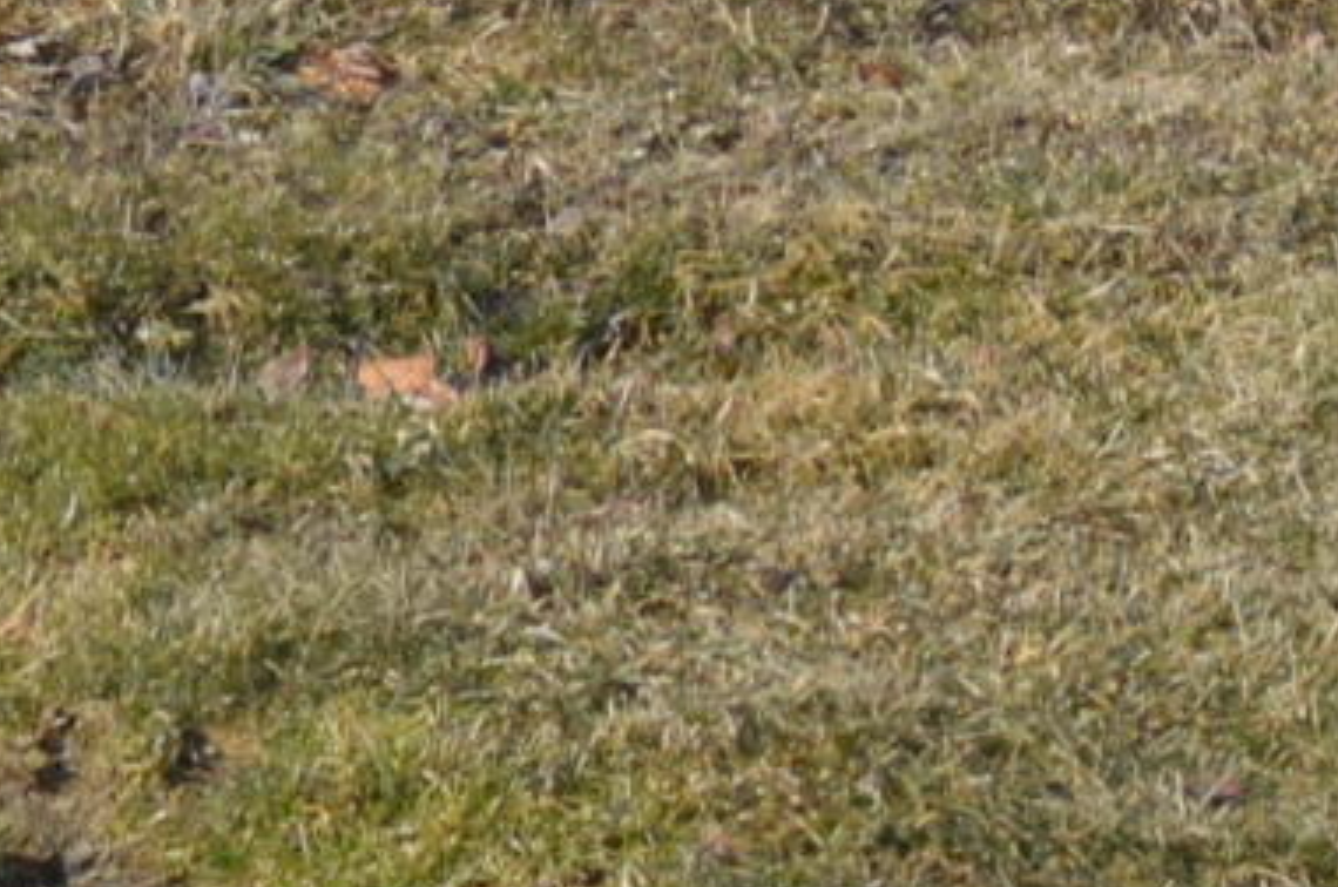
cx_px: 1169
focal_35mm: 237
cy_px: -2059
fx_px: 8794
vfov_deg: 5.3
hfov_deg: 8.7
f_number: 8
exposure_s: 1/250
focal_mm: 20
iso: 100
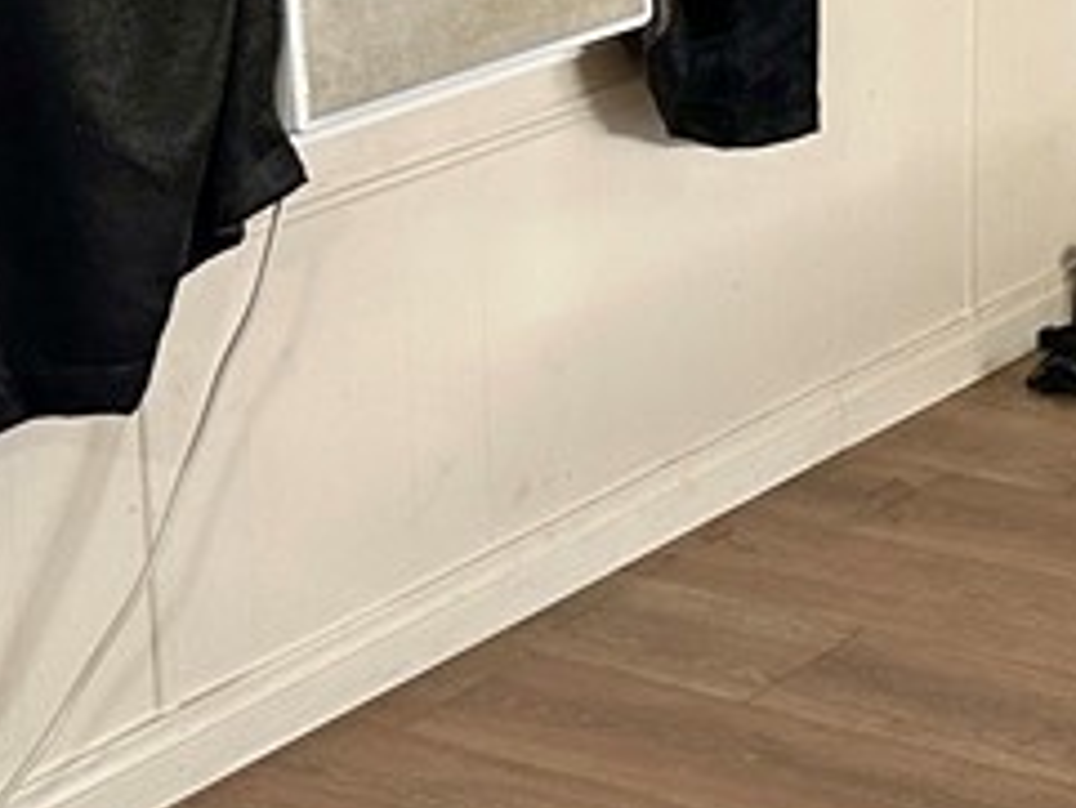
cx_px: 1822
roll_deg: -1.9
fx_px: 3172
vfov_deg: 13.9
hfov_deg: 16.6
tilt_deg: -8.6
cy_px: -268
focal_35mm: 102
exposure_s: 1/60
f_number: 1.78
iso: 200
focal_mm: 6.86
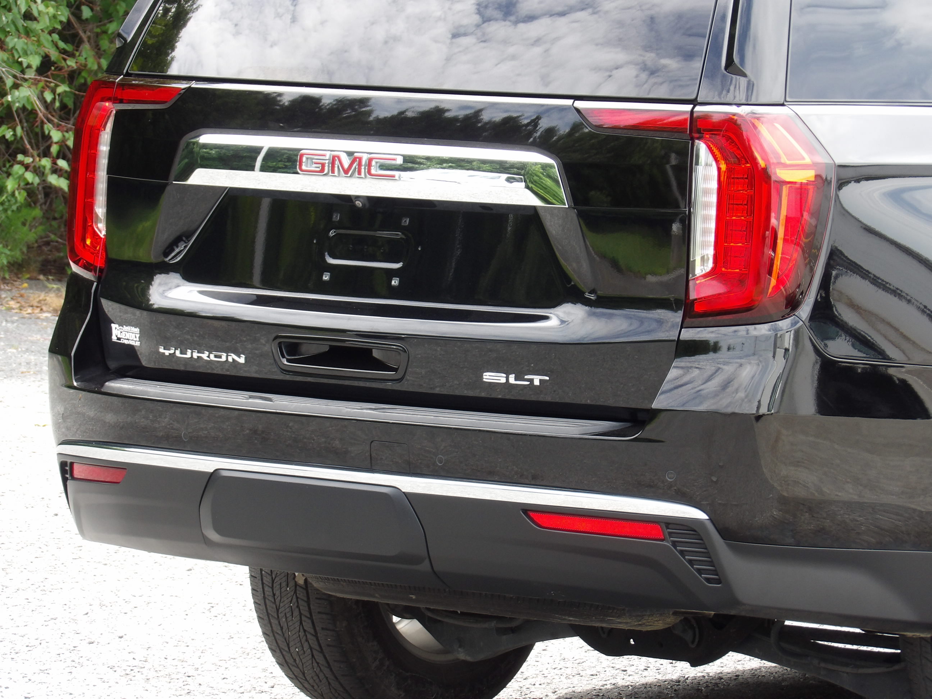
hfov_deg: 8.9
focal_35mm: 222
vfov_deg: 6.7
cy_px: 350
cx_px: 466
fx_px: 5977
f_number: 4.5
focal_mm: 39.8
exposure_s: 1/100
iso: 130
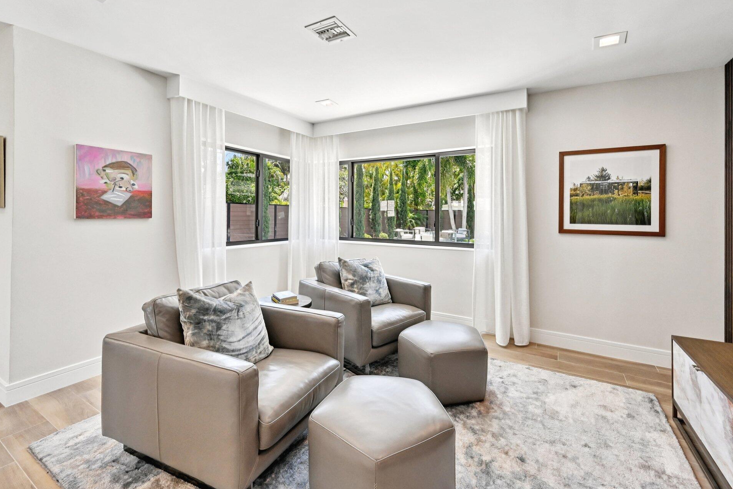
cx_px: 381
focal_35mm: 15
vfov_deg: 77.2
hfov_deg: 100.3
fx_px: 305
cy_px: 229
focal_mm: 14
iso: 2500
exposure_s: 1/800
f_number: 8
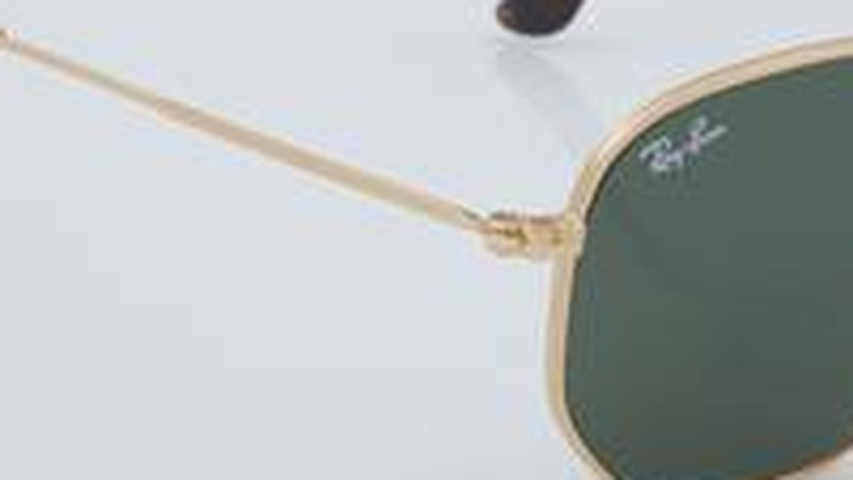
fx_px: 3528
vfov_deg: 7.8
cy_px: 119
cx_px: 598
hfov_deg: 13.8
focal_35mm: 156
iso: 100
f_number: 32
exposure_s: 1/4
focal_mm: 50
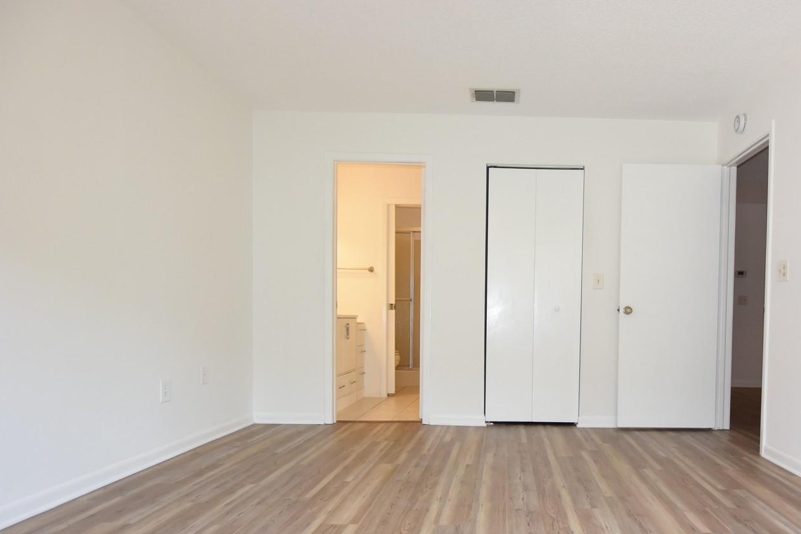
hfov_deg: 74.5
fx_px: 512
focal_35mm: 23
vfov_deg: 54.4
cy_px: 338
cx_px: 509
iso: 500
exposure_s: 1/125
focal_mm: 6.7
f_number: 3.5
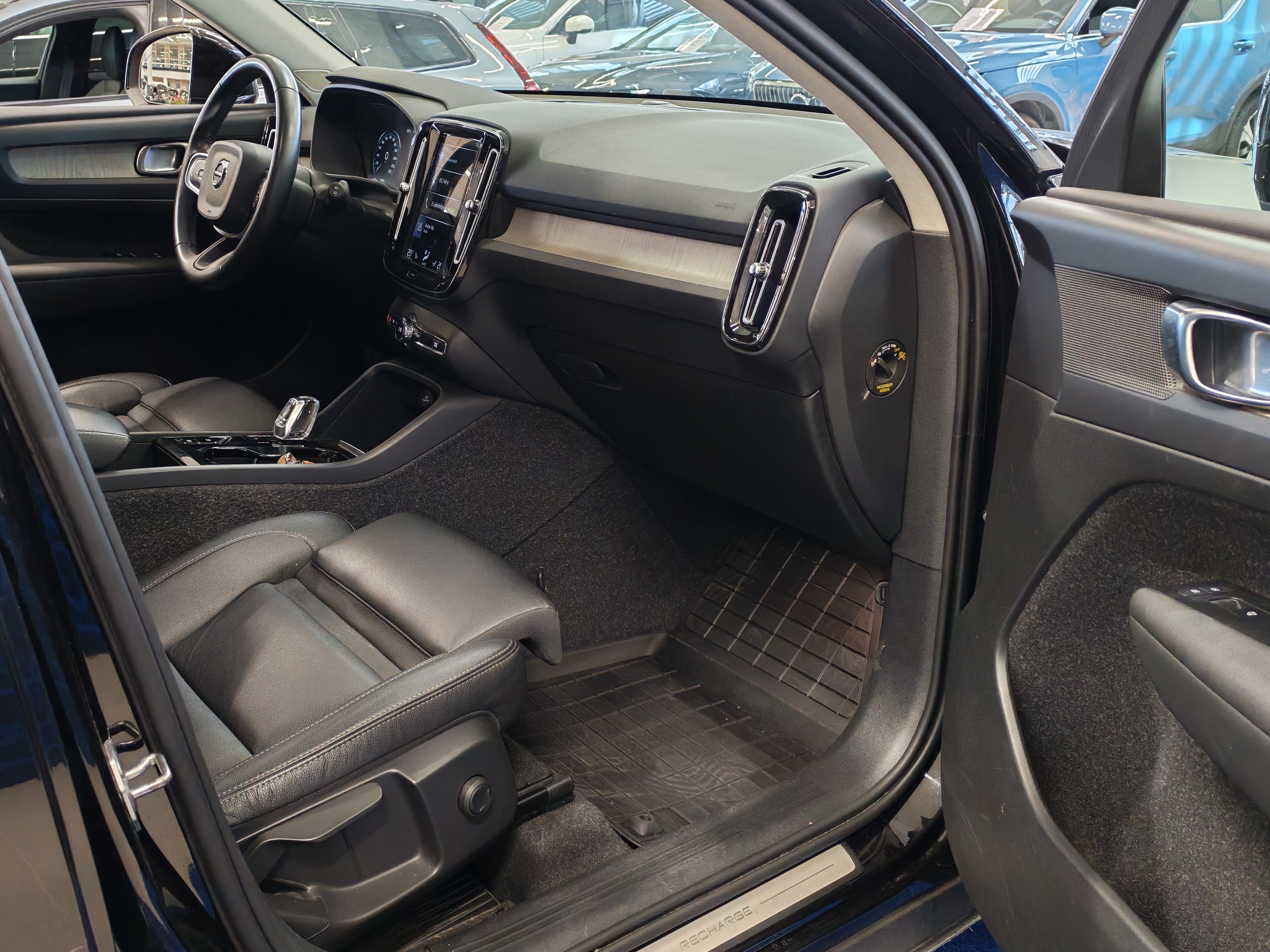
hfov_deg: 53.9
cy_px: 474
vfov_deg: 41.8
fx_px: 1247
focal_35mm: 34
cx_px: 576
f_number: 1.9
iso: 884
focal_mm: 6.12
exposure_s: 1/100
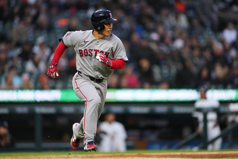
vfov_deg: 3.4
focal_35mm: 400
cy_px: 80
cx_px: 119
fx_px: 2643
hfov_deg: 5.2
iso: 1600
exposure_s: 1/2000
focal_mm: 400
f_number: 2.8
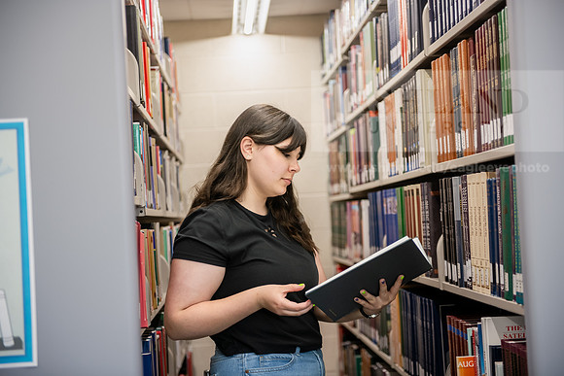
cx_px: 282
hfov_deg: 32.4
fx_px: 972
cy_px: 188
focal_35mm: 62
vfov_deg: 21.9
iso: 1000
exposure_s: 1/200
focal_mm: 62
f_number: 2.8
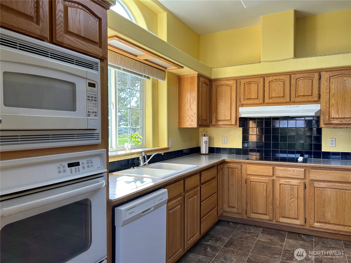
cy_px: 132
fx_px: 264
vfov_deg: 53.1
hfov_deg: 67.3
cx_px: 176
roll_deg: +0.0
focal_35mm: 26
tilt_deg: -1.7
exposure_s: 1/141
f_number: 1.5
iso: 32
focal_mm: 5.7
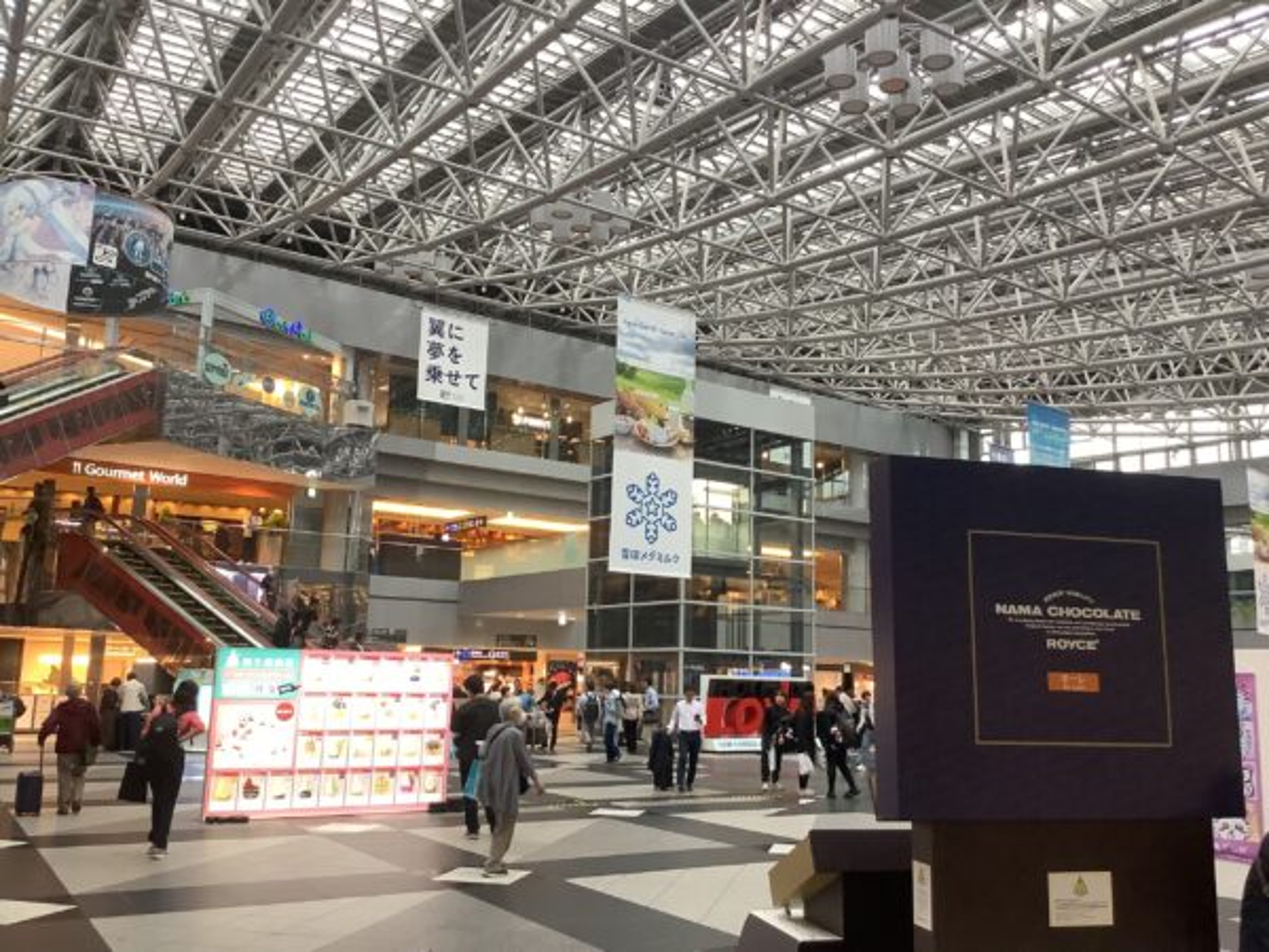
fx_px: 1136
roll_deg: -0.7
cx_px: 634
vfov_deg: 45.4
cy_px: 476
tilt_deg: +9.2
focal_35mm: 31
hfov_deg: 58.4
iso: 200
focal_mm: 3.3
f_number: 2.4
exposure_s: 1/60
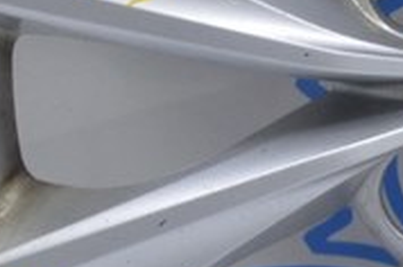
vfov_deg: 5.7
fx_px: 2704
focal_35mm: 242
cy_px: 53
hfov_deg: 8.4
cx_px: 580
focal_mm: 28
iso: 400
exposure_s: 1/20
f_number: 5.6
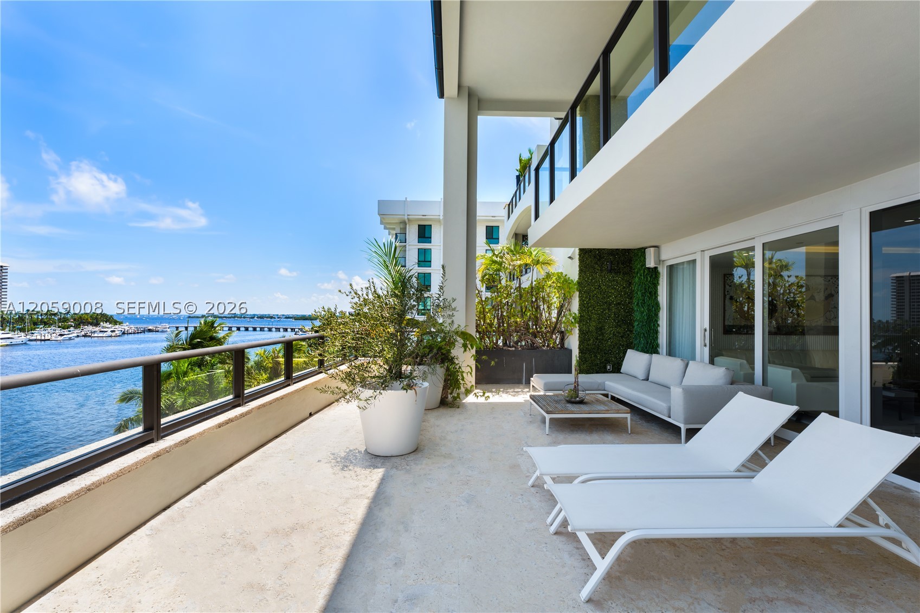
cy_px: 306
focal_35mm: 16
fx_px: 419
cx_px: 460
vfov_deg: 72.4
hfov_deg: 95.3
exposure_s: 1/100
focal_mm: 16.4
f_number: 11
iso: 100
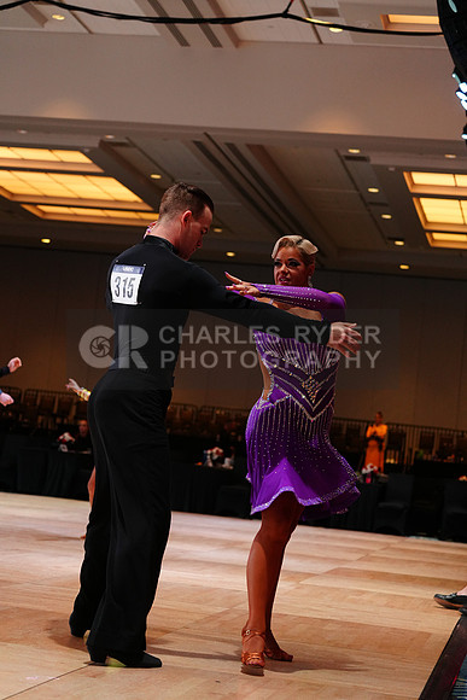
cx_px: 234
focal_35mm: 70
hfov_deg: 19.5
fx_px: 1361
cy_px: 350
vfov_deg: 28.8
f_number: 4
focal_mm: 70
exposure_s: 1/250
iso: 2500
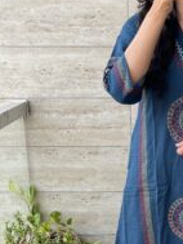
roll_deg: -0.1
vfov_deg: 25.5
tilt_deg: -19.7
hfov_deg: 19.3
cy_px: 222
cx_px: 187
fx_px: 521
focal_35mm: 74
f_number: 1.6
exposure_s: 1/191
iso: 32
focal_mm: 5.1
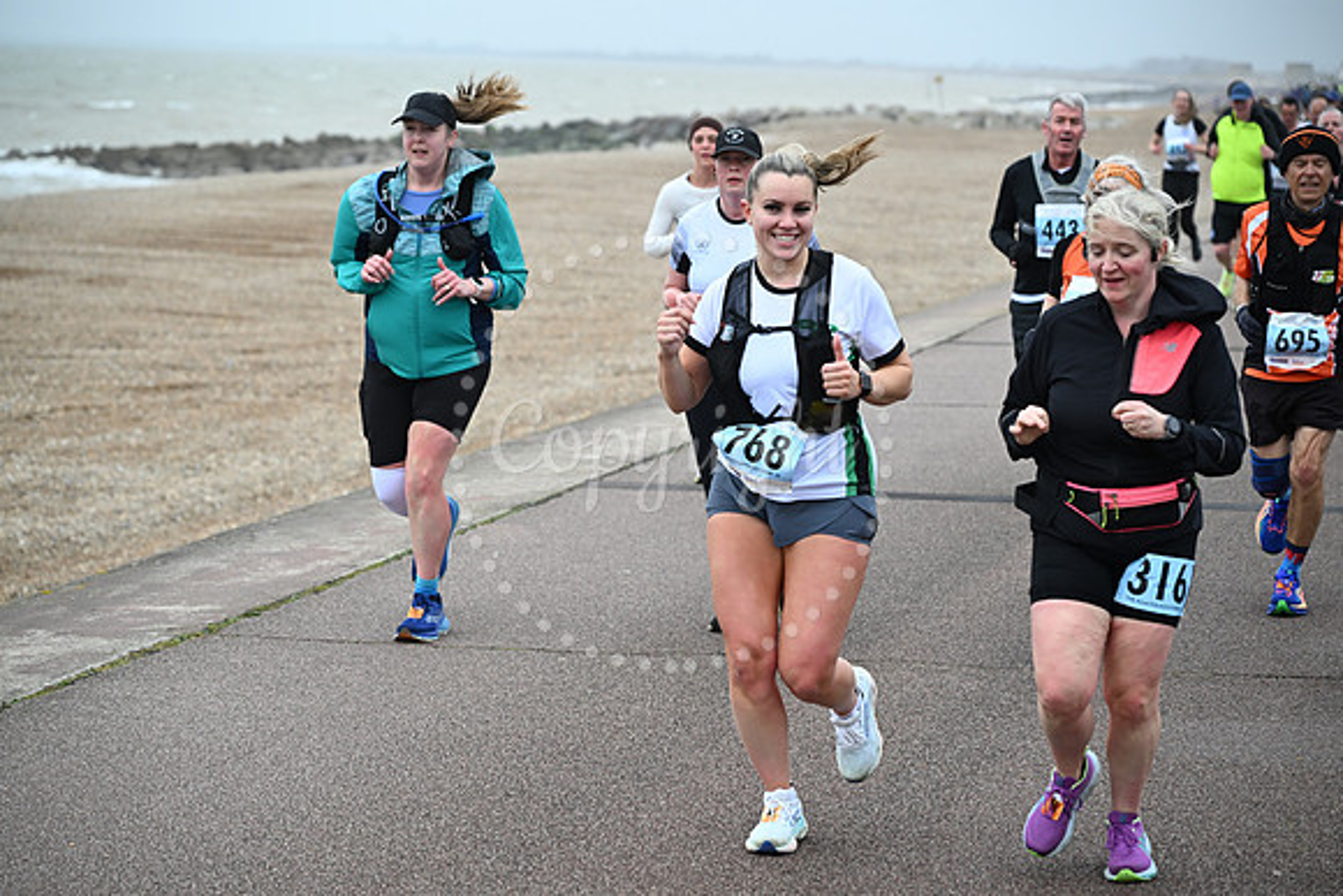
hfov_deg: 22.1
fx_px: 3433
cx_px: 672
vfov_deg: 14.9
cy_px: 448
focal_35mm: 92
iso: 500
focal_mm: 92
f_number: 4
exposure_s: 1/800
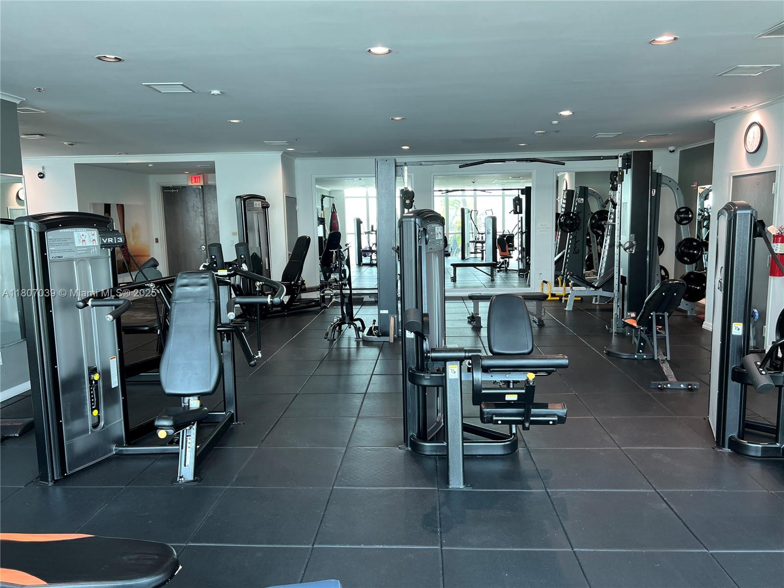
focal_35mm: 26
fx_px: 589
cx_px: 392
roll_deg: +1.1
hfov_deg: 67.3
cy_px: 294
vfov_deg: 53.1
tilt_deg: -8.2
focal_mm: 5.7
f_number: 1.5
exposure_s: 1/120
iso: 125
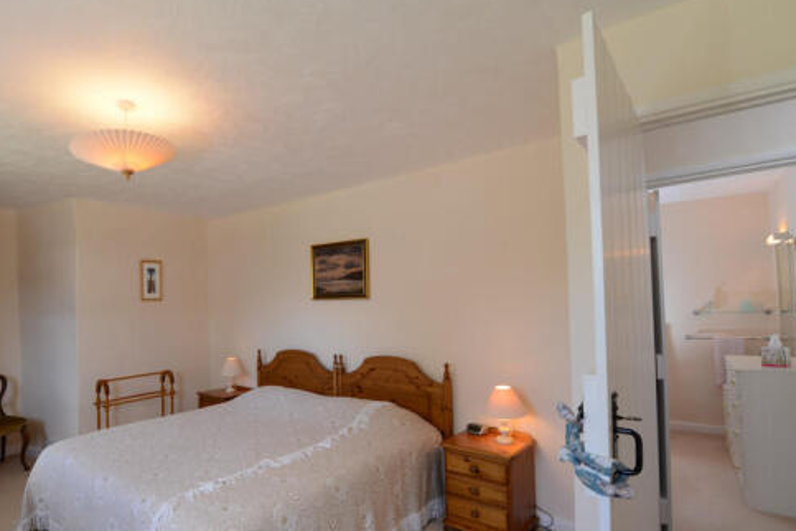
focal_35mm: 19
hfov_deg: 85.7
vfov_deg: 64.3
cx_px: 312
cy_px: 298
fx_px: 420
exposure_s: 1/20
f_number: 11
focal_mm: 14
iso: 400
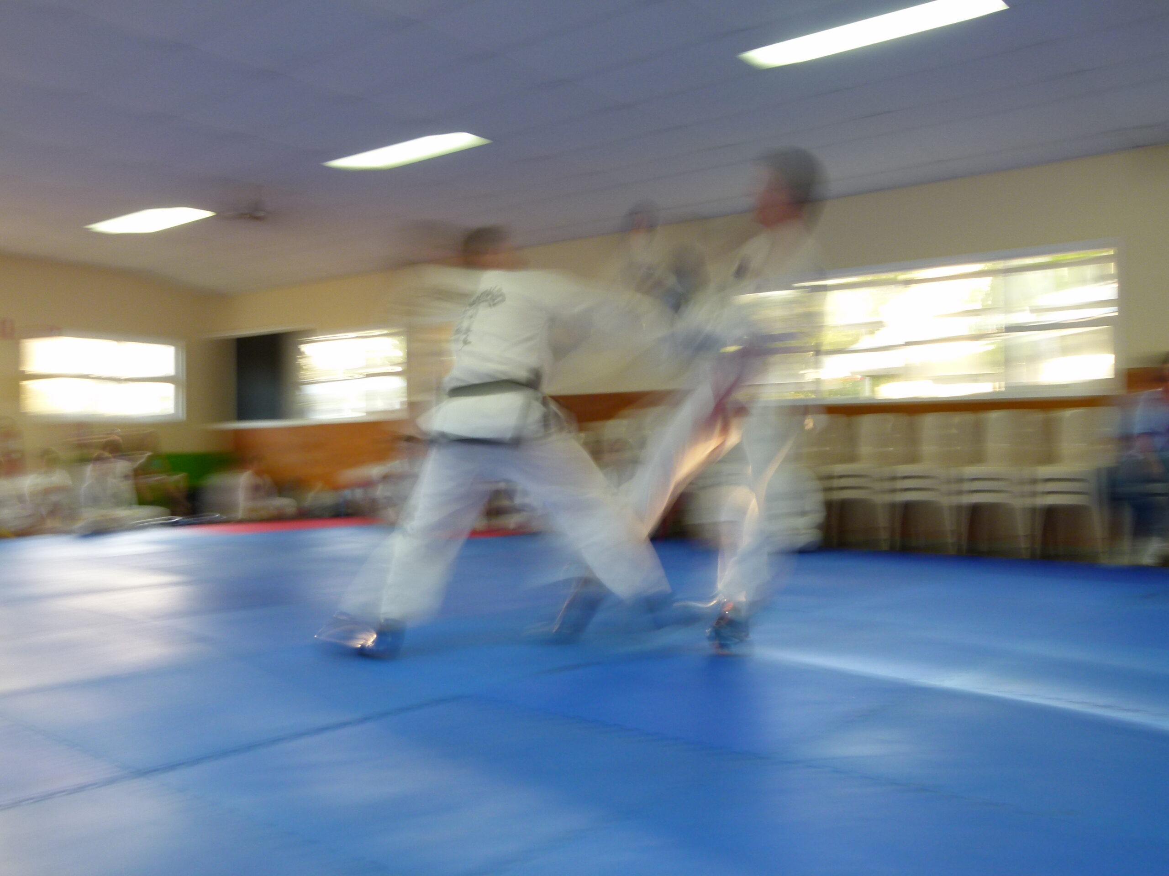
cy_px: 438
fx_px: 1047
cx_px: 584
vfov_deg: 45.4
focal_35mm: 31
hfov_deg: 58.4
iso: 100
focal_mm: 5.6
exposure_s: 1/4
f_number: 5.6
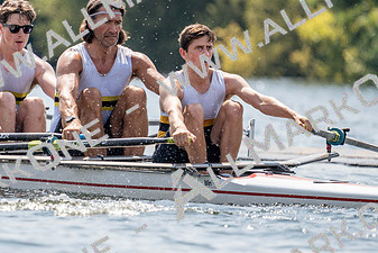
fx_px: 9884
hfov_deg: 2.2
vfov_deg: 1.5
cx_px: 75
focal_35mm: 941
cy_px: 115
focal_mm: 547
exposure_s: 1/1600
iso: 250
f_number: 6.3
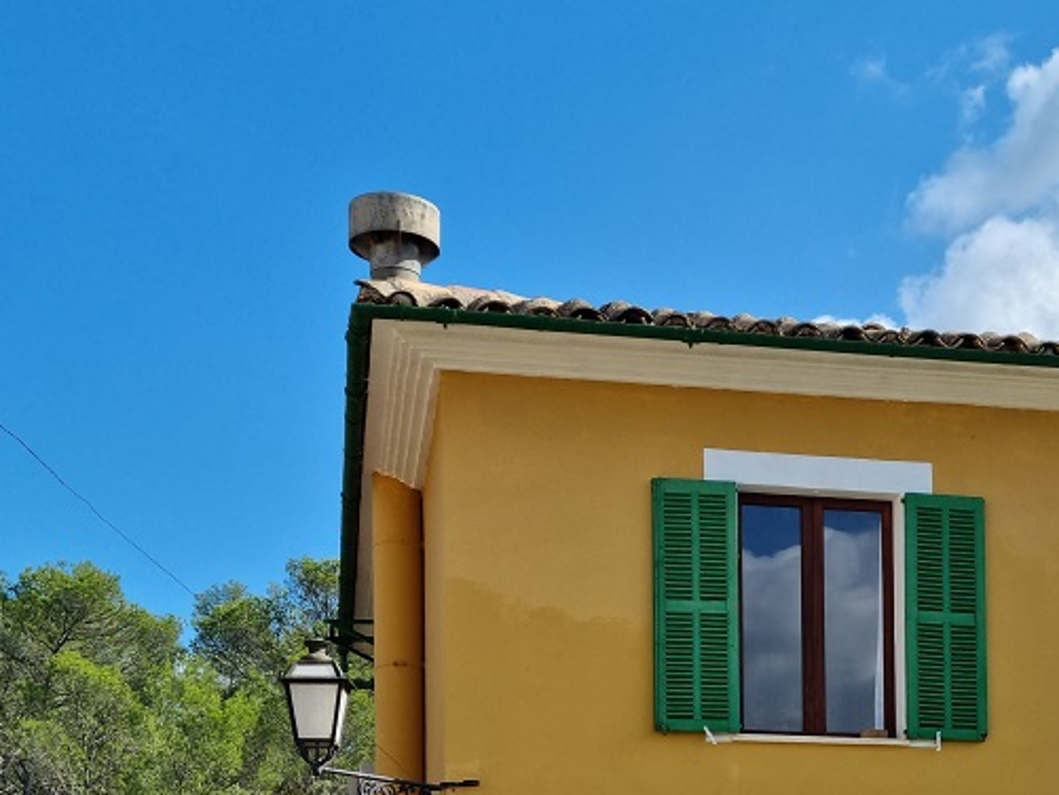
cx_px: 858
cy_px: 901
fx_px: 2111
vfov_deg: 20.2
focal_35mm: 69
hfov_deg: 27.6
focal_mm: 5.9
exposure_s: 1/1064
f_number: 2
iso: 25
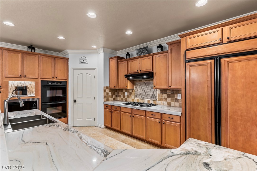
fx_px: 121
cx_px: 128
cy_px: 86
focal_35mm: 17
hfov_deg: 93.3
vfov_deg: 70.4
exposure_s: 1/1.25
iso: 400
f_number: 8
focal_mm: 17
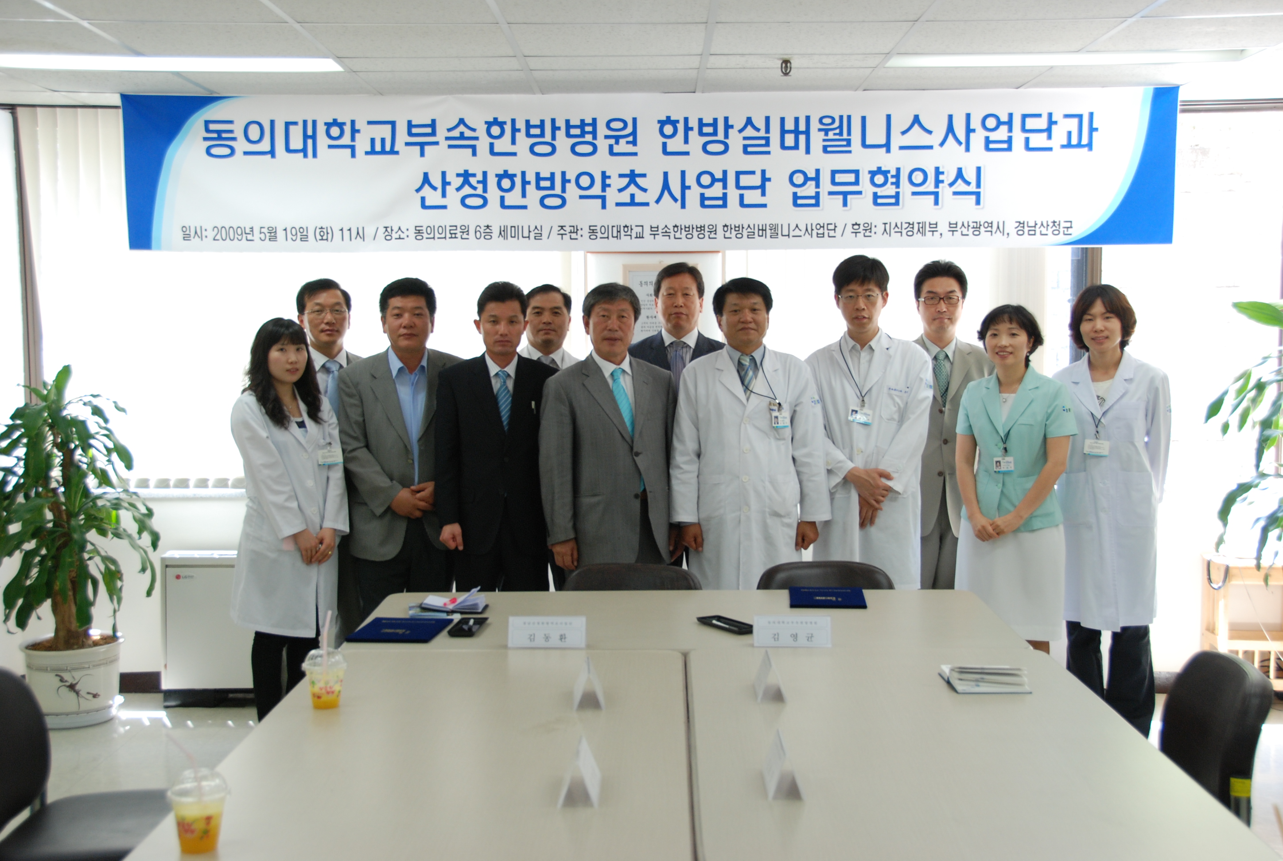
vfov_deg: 28.2
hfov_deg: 41.0
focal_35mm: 48
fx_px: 1714
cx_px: 642
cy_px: 430
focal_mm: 32
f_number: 5.6
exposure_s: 1/50
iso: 400
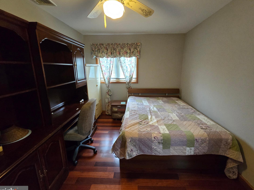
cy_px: 94
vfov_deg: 85.7
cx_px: 132
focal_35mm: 14
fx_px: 103
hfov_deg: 102.0
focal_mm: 2.2
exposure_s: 1/60
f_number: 2.2
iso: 800
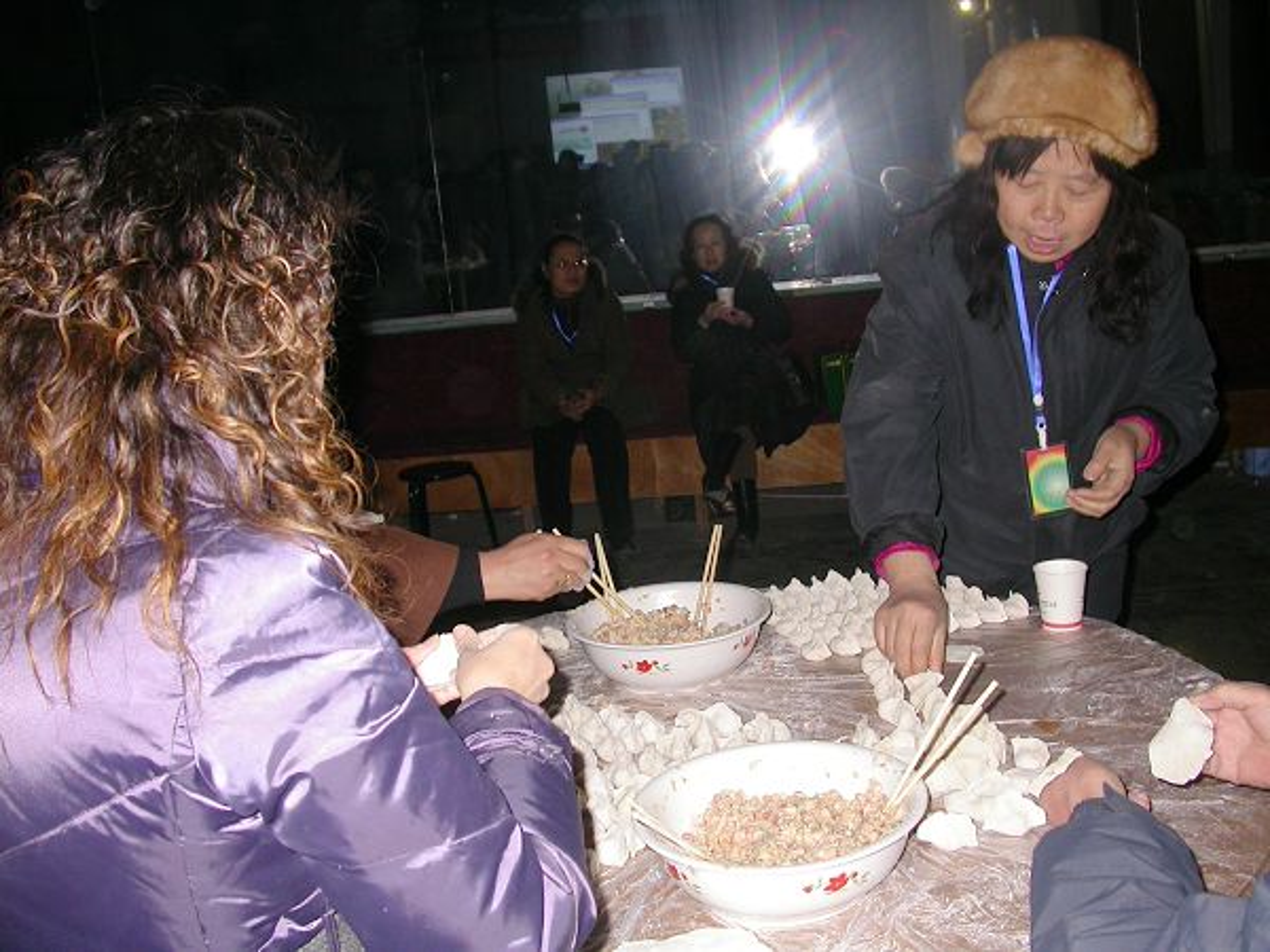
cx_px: 635
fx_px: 1394
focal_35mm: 38
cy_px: 476
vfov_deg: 37.7
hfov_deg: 49.0
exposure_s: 1/60
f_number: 2.6
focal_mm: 7.85
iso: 100
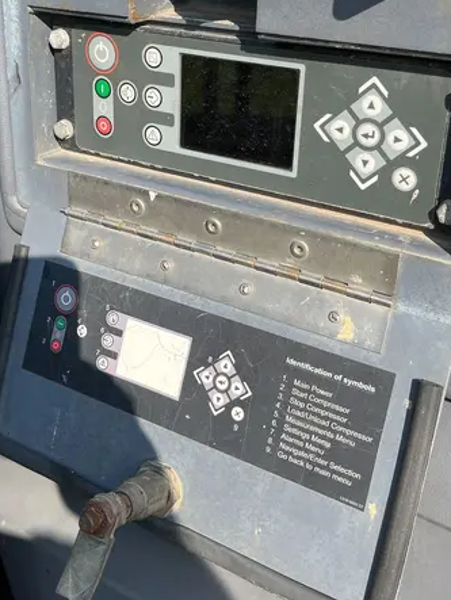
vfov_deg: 43.2
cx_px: 200
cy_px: 201
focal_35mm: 43
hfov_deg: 33.6
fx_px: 746
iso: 50
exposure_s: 1/2179
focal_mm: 5.1
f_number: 1.6
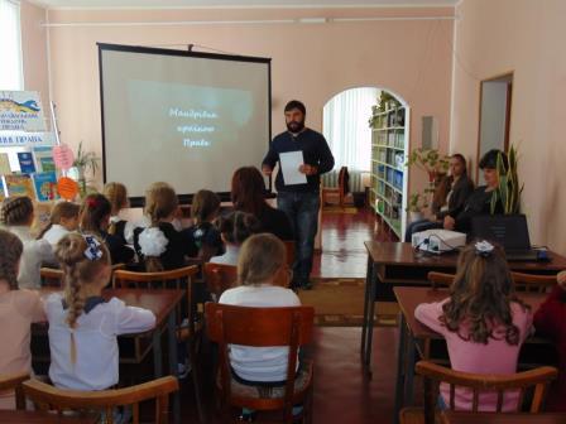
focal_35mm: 35
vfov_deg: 40.7
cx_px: 283
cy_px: 212
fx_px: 572
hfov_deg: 52.6
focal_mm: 6.3
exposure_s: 1/50
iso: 80
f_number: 3.2
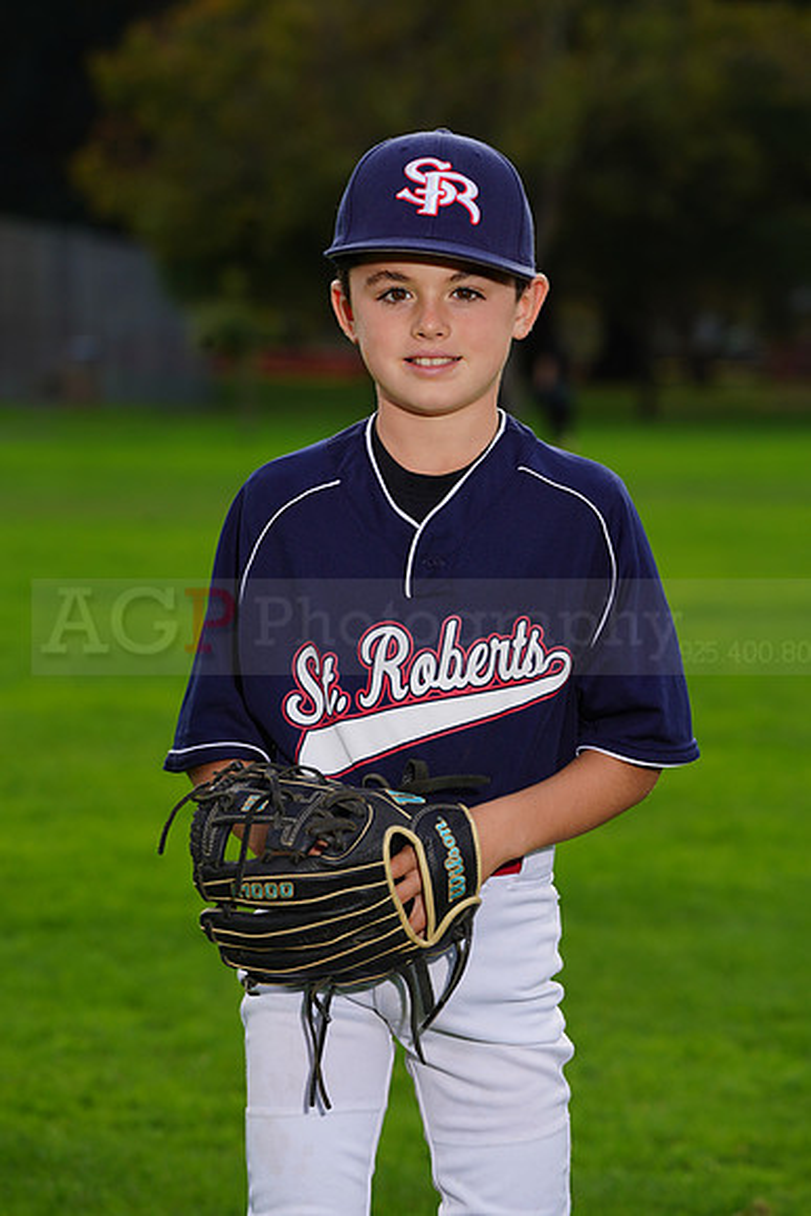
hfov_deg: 6.9
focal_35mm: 200
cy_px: 608
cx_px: 406
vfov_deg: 10.3
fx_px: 6754
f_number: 8
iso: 160
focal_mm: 200
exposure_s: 1/250
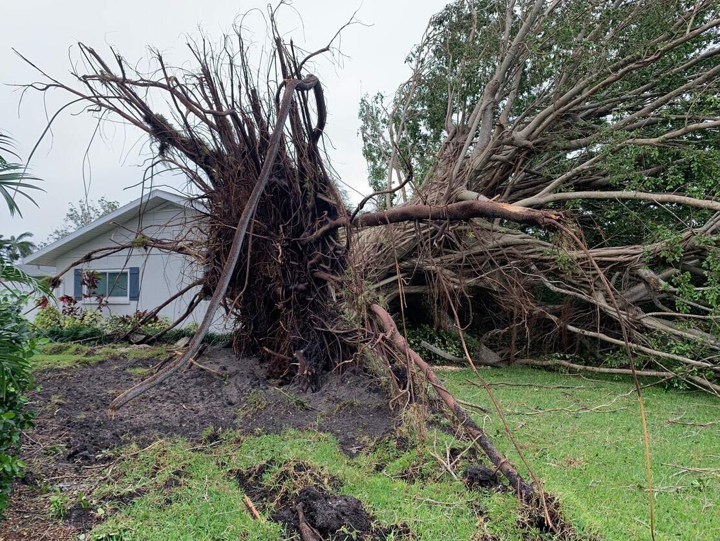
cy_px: 291
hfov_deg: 63.4
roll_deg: -0.6
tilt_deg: +2.7
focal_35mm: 28
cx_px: 372
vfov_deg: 49.7
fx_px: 583
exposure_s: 1/167
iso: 25
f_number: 1.8
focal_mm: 4.25
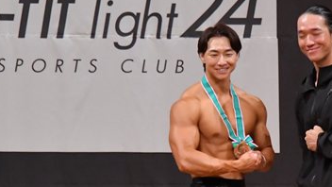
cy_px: 192
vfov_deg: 2.2
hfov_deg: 3.9
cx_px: 280
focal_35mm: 553
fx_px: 4868
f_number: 5.6
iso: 5600
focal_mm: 160
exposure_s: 1/400
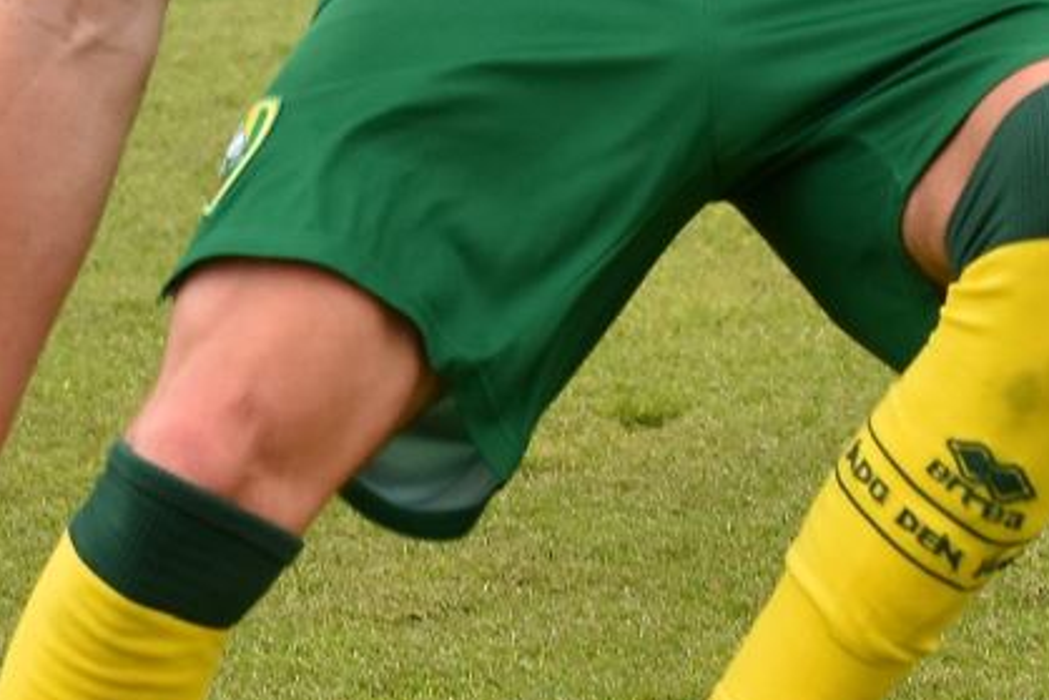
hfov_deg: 4.3
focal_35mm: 482
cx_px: 1001
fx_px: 14049
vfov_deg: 2.9
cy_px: -186
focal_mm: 70
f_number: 4
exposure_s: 1/1000
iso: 280
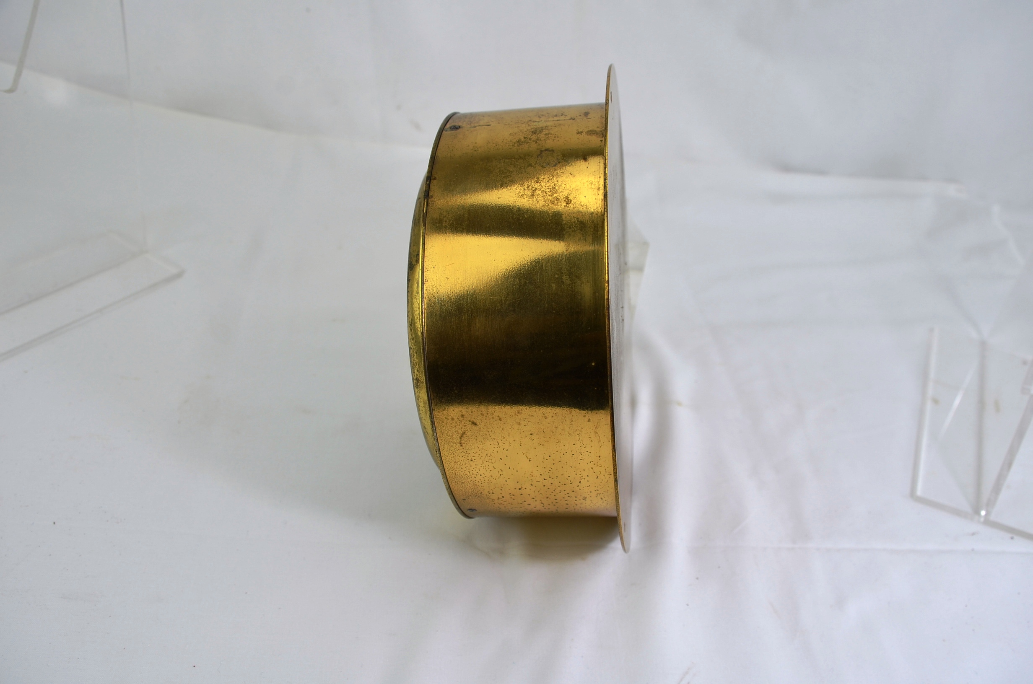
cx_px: 516
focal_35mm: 33
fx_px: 945
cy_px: 342
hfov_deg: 57.3
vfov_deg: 39.8
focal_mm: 22
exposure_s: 1/125
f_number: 5.6
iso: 200
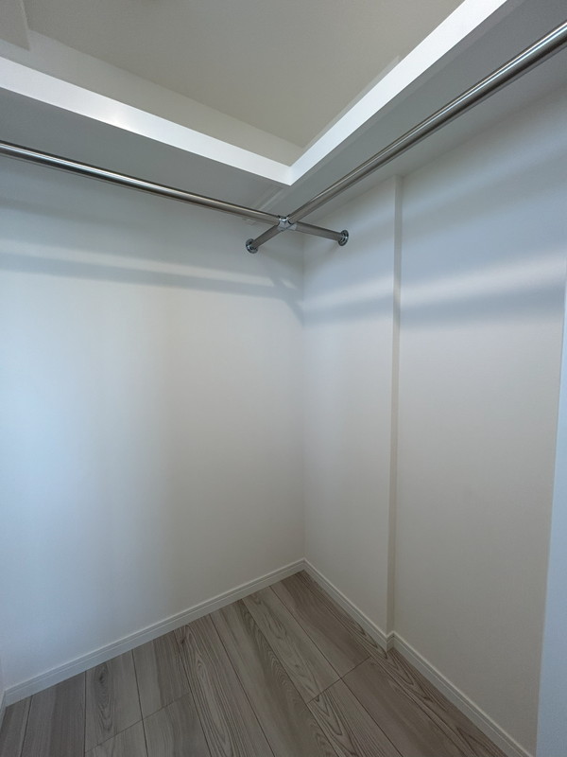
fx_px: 306
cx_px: 284
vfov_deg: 102.1
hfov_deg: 85.7
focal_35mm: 14
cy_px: 378
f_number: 2.4
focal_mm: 1.54
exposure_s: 1/99
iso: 100
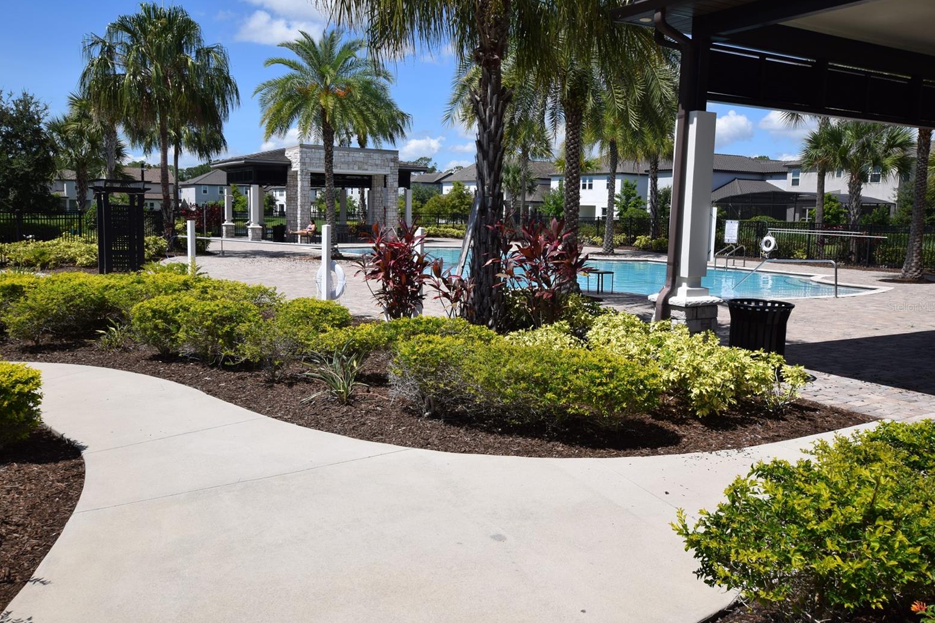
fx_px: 805
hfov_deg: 60.3
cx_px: 458
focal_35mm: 31
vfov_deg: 42.3
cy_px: 307
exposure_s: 1/400
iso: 200
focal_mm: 20
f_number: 10
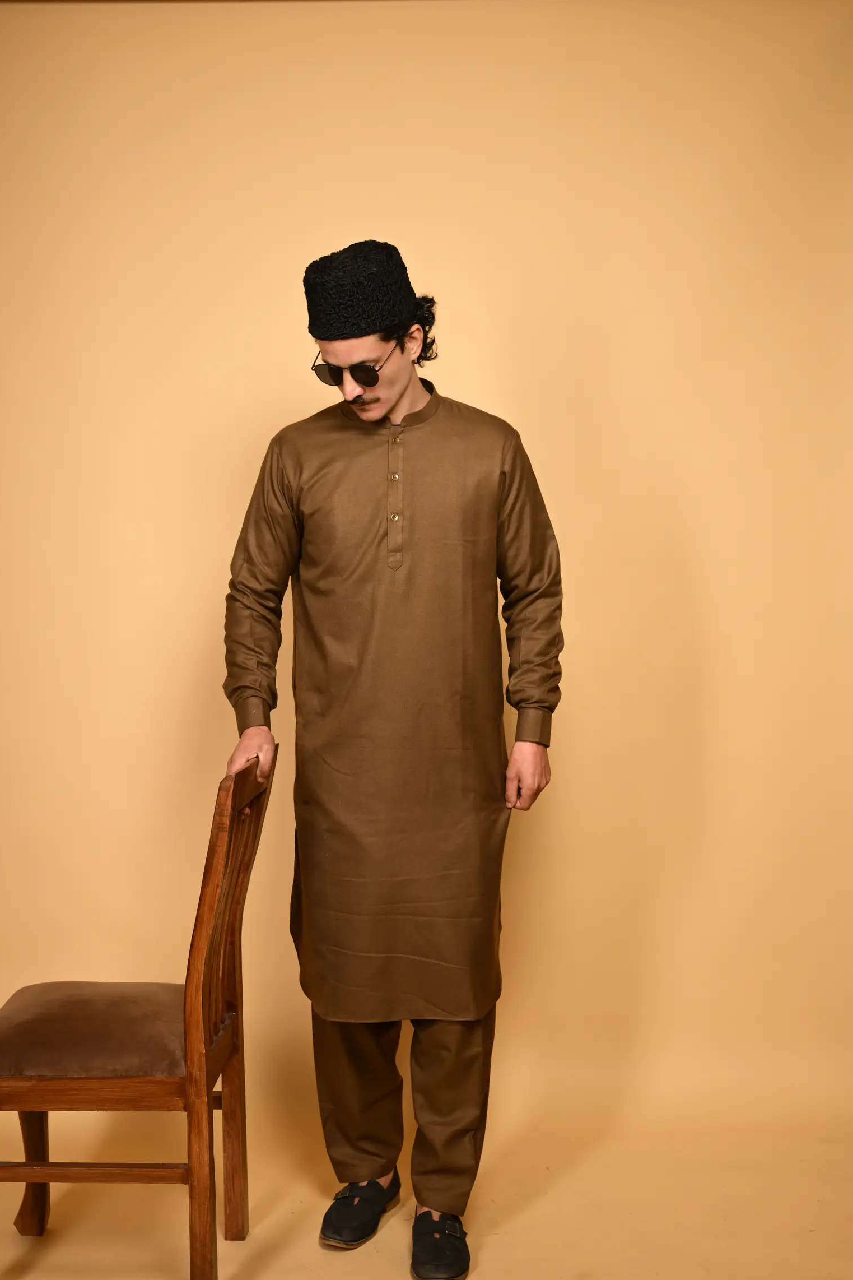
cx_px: 397
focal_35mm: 48
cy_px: 708
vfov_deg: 41.1
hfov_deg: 28.1
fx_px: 1706
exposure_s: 1/200
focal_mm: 43
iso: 160
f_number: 6.3
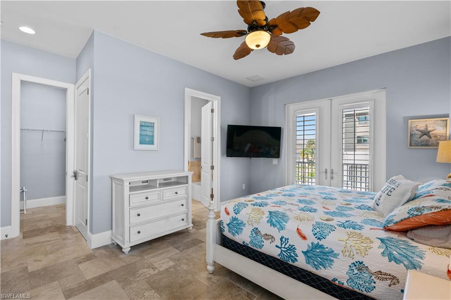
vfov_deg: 73.7
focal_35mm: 16
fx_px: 200
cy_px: 150
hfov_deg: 96.8
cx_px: 226
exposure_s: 1/25
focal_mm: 16
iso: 400
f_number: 8
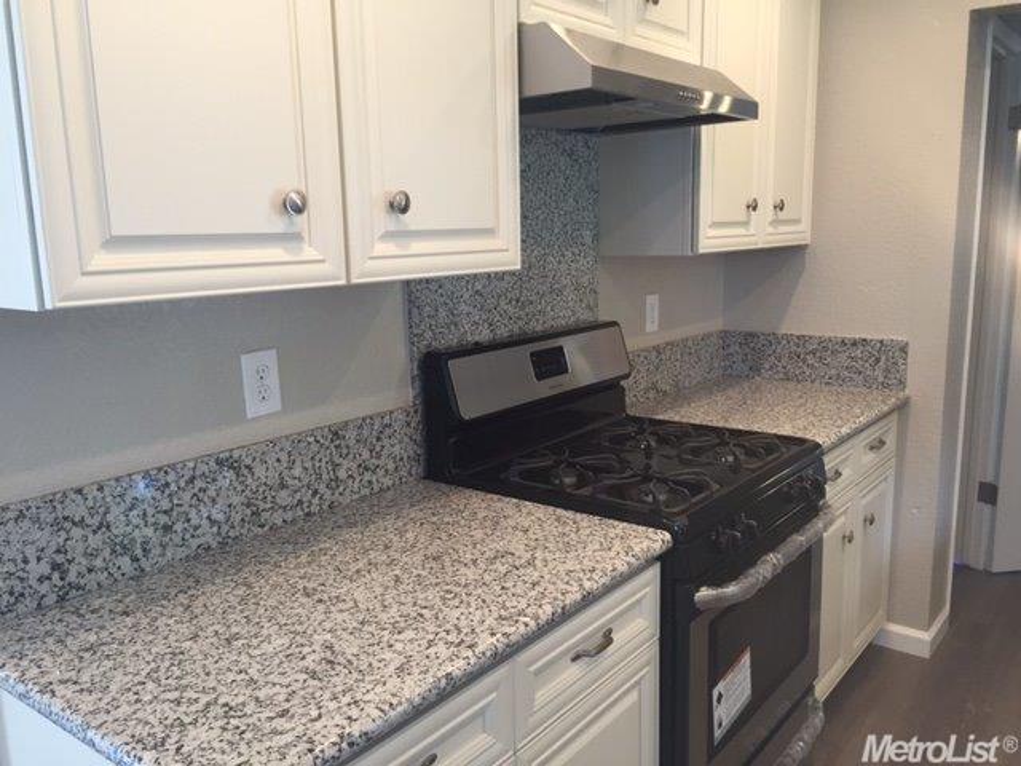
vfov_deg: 48.2
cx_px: 510
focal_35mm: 29
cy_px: 383
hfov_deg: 61.7
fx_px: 855
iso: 50
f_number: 2.2
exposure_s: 1/30
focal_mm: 4.15
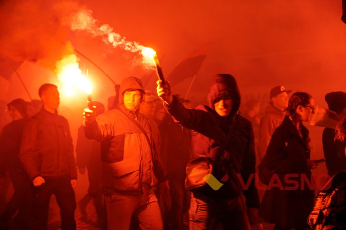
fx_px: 576
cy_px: 115
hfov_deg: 33.4
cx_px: 173
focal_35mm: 60
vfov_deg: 22.6
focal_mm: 40
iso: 400
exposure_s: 1/80
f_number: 4.5
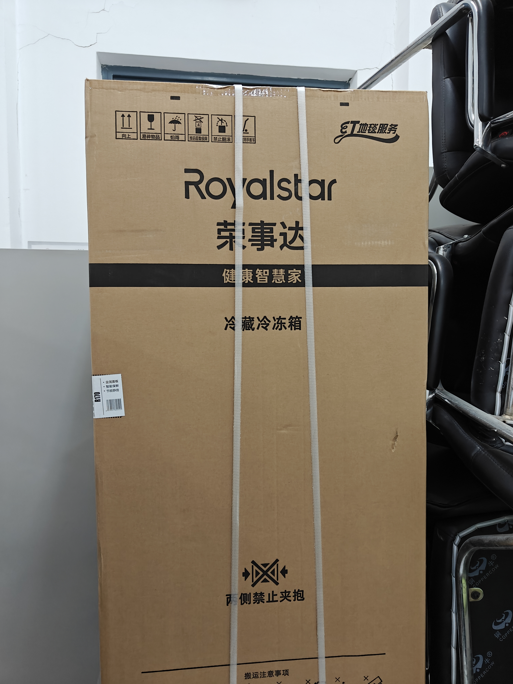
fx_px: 474
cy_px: 342
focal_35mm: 24
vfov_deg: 71.6
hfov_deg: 56.8
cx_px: 256
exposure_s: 1/50
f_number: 1.8
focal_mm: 5.59
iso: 200
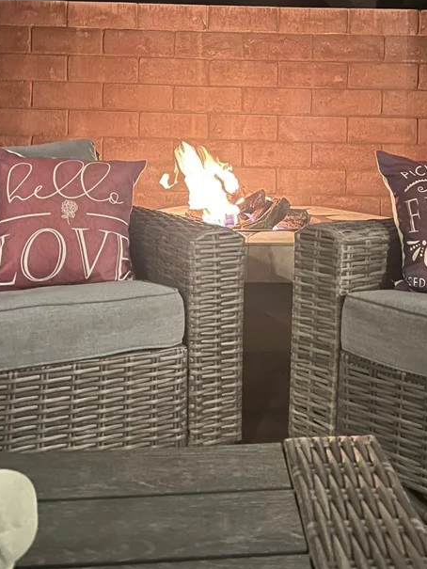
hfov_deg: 32.7
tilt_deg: -1.4
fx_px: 723
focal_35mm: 44
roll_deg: -0.4
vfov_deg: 41.8
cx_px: 264
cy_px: 151
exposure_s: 1/20
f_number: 1.5
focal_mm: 5.7
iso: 1250
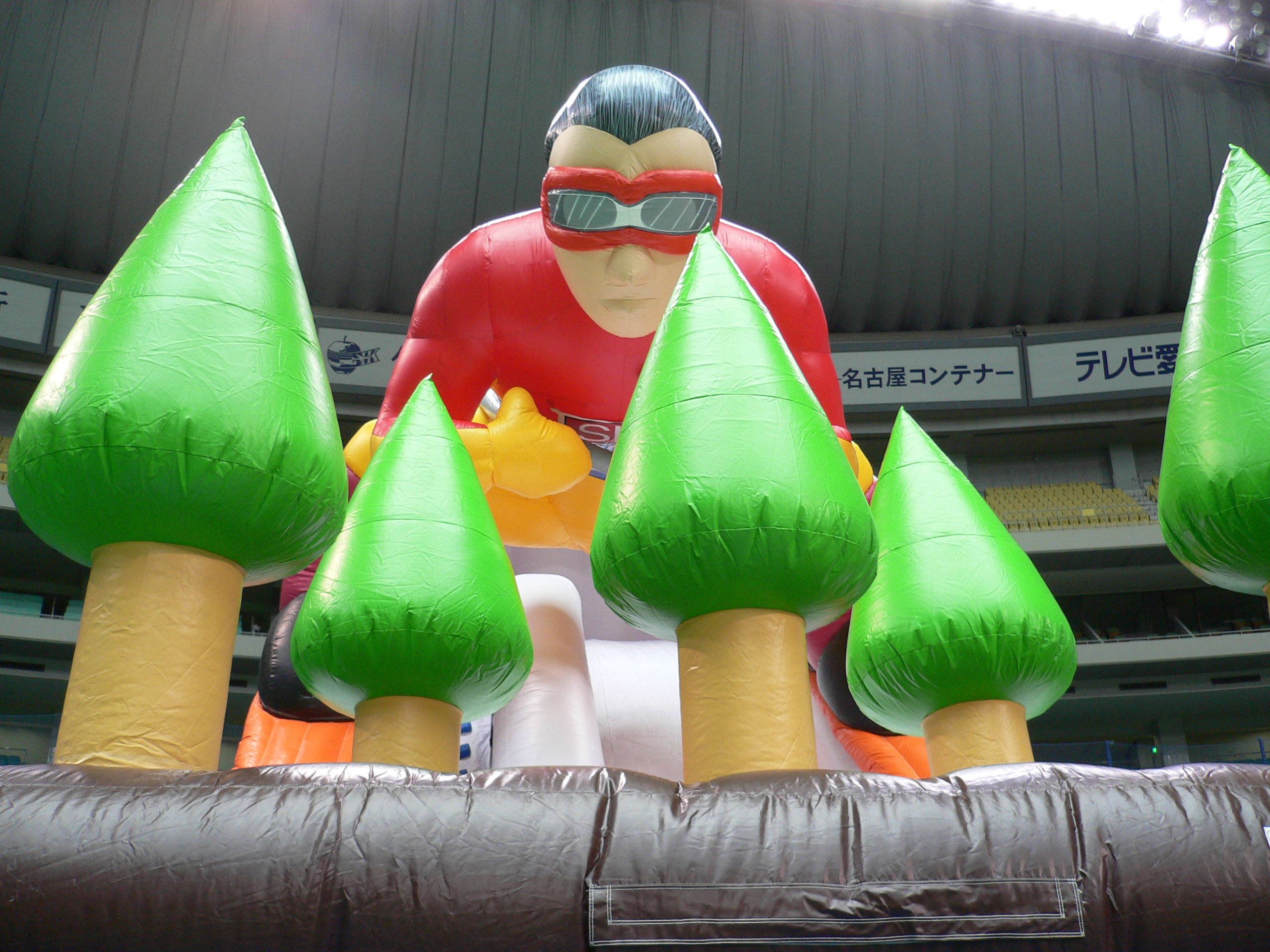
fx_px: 1284
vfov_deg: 40.7
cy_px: 476
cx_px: 635
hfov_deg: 52.6
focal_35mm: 35
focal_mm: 5.8
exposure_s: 1/15
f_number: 2.8
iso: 150
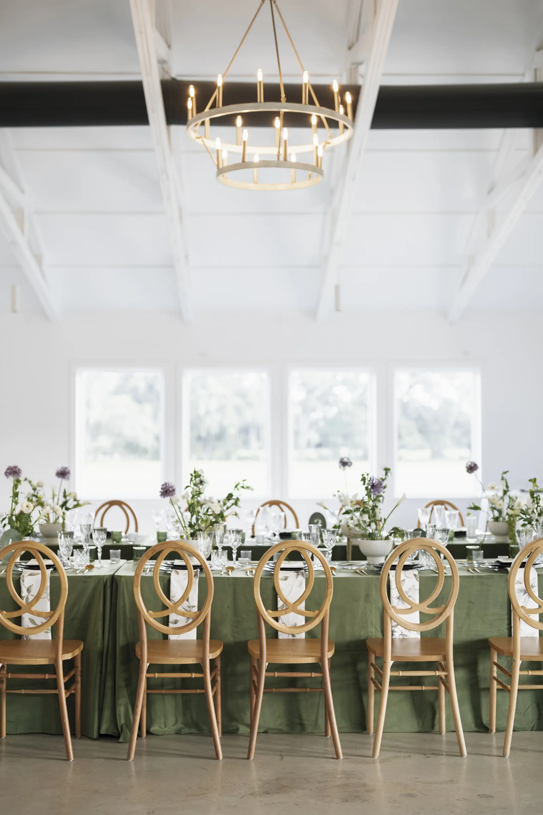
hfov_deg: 27.0
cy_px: 408
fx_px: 1131
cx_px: 272
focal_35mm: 50
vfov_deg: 39.6
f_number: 1.6
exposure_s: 1/500
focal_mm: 50
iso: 1600
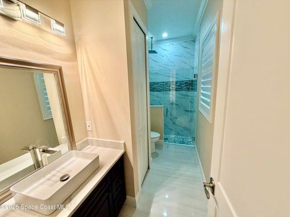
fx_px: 117
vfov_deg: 85.7
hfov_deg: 102.1
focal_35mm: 14
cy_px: 108
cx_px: 145
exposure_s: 1/120
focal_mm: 2.22
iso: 200
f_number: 2.2
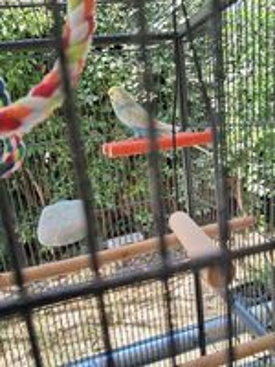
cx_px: 138
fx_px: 286
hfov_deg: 51.4
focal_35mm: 27
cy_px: 184
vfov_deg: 65.3
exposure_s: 1/100
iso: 50
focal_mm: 4
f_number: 1.8
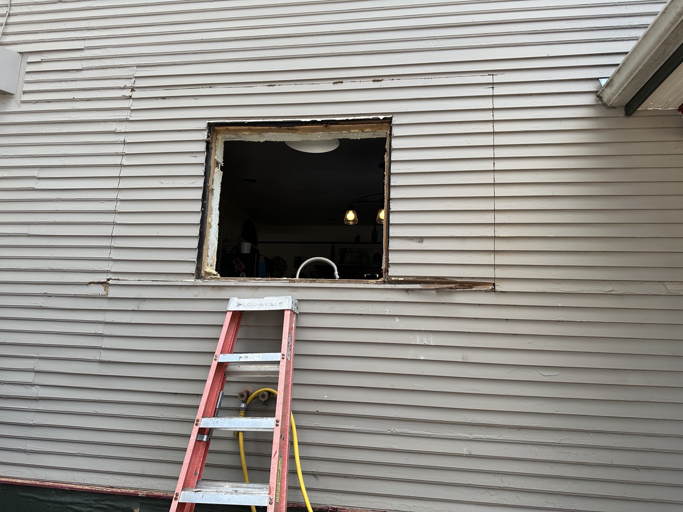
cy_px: 256
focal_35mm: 24
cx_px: 342
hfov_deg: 71.6
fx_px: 474
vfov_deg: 56.8
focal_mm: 6.86
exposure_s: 1/611
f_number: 1.78
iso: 80
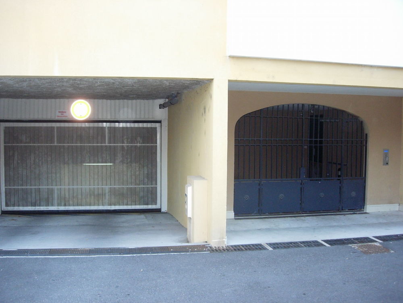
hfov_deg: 49.0
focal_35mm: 38
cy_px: 152
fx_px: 442
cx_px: 202
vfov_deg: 37.7
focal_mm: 7.8
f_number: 2.8
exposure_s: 1/73.9
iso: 183
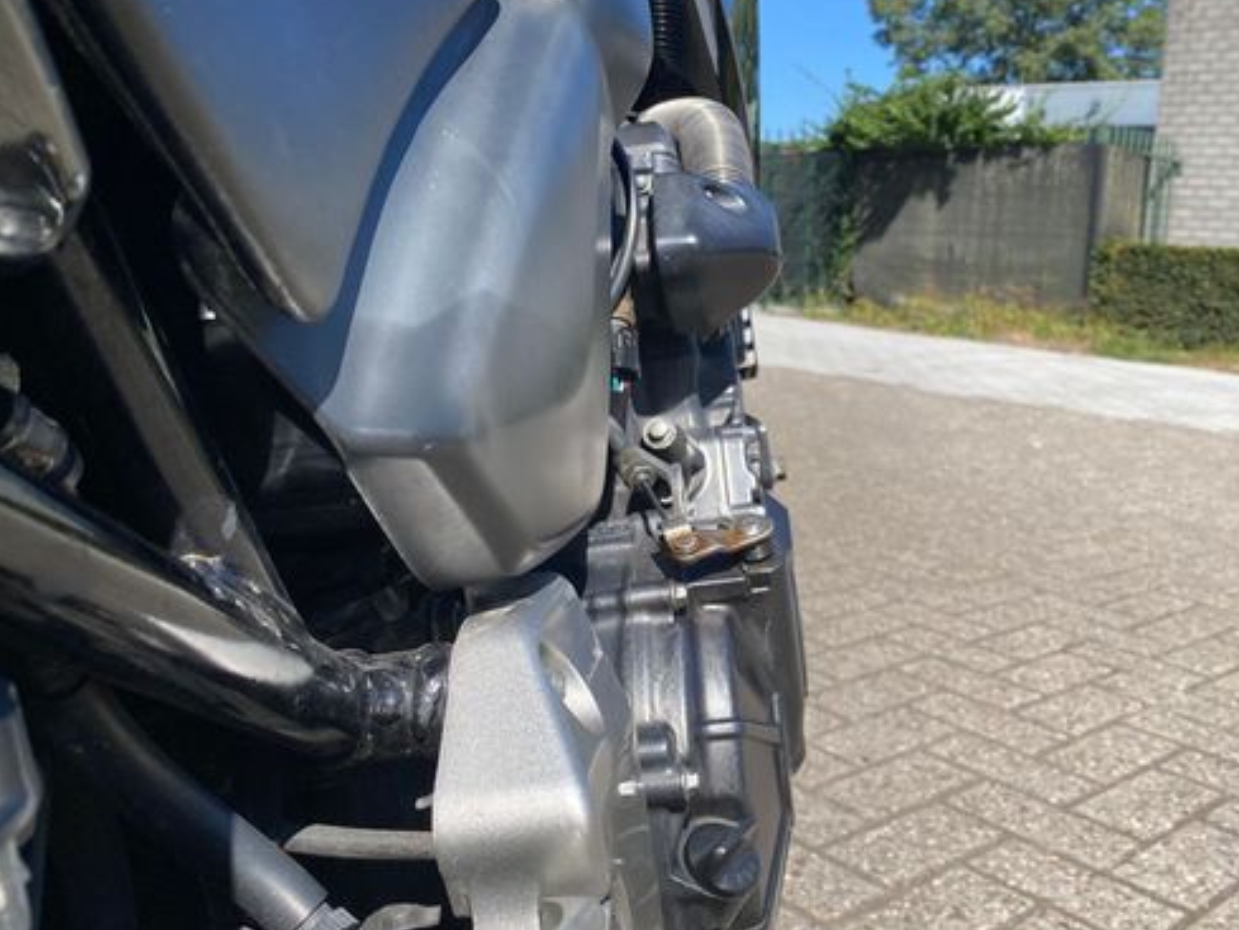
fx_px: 1217
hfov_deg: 53.7
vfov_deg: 41.6
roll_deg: -3.7
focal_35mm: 34
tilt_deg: -6.8
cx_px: 722
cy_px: 367
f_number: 1.8
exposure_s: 1/1866
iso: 32
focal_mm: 4.25
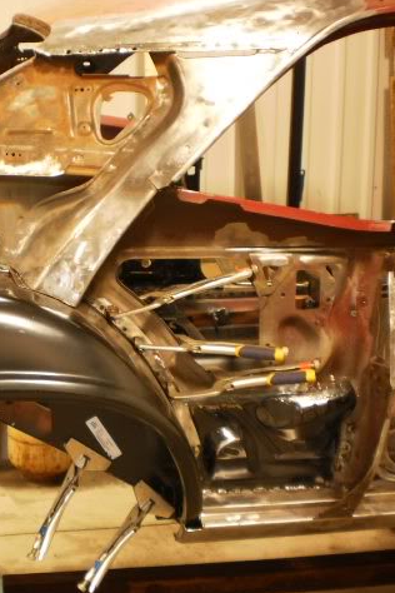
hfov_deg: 22.3
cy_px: 296
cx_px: 15
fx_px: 971
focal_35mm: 59
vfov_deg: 33.9
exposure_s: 1/5
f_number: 3.5
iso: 125
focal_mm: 7.4
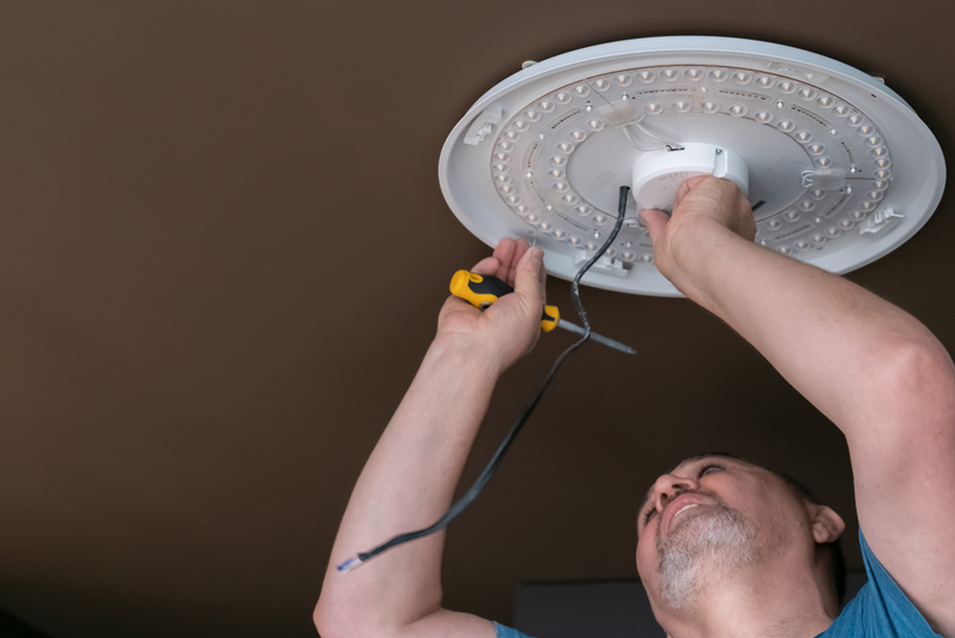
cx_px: 586
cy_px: 330
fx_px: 1698
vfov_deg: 21.3
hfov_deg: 31.3
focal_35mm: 64
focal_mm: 51
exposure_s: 1/100
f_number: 4
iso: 320
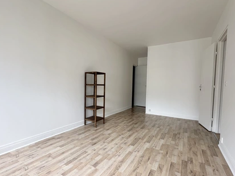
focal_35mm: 18
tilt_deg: -2.5
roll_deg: -1.3
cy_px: 93
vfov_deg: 71.5
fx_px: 122
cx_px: 111
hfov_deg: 87.7
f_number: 2.2
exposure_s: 1/99
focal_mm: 2.22
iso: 50
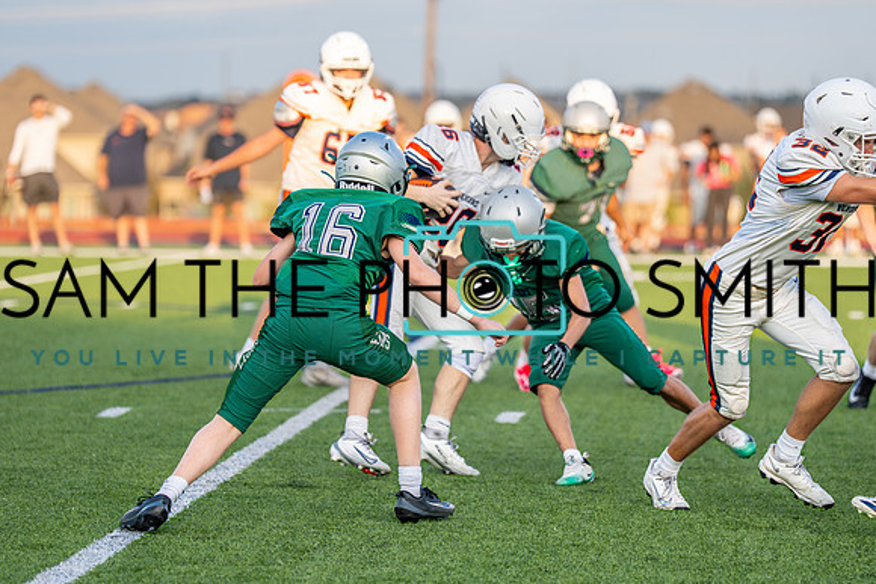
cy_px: 278
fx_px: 4272
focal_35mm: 176
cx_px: 422
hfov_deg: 11.7
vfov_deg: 7.8
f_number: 2.8
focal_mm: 149
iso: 500
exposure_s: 1/1600
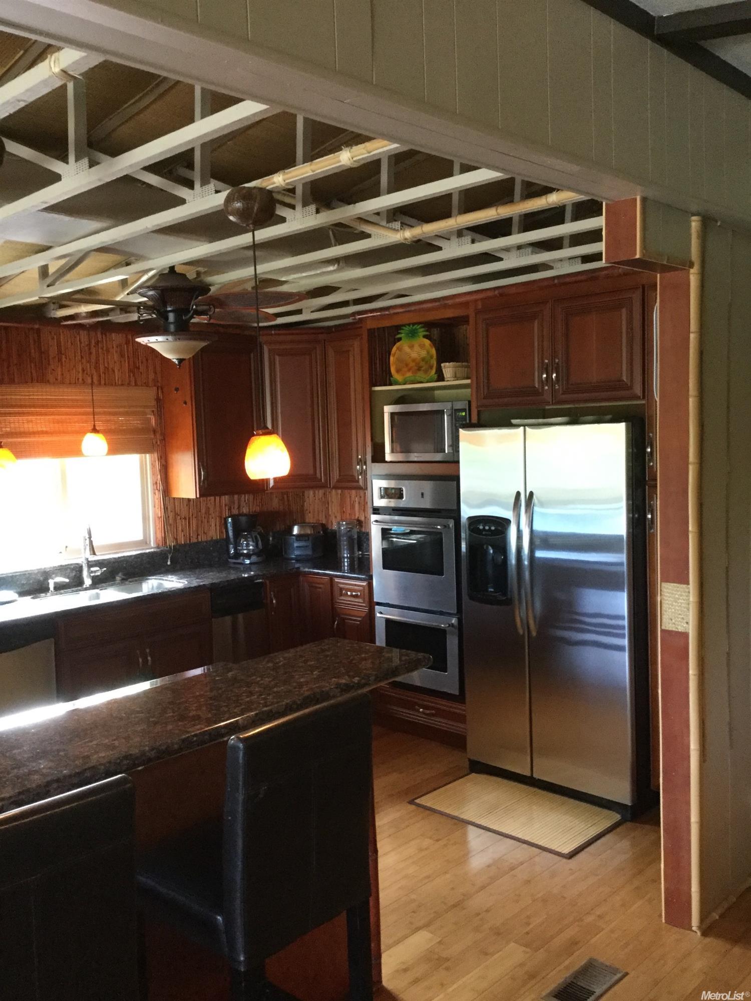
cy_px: 500
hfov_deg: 45.4
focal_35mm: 31
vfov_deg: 58.4
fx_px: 897
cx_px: 376
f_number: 2.4
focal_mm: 3.3
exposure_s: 1/24
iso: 200
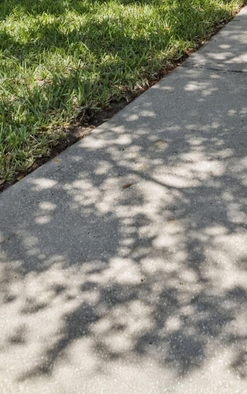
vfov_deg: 26.4
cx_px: 176
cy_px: -154
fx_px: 667
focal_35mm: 62
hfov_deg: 20.9
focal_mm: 14
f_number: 4.5
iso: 400
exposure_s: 1/4000
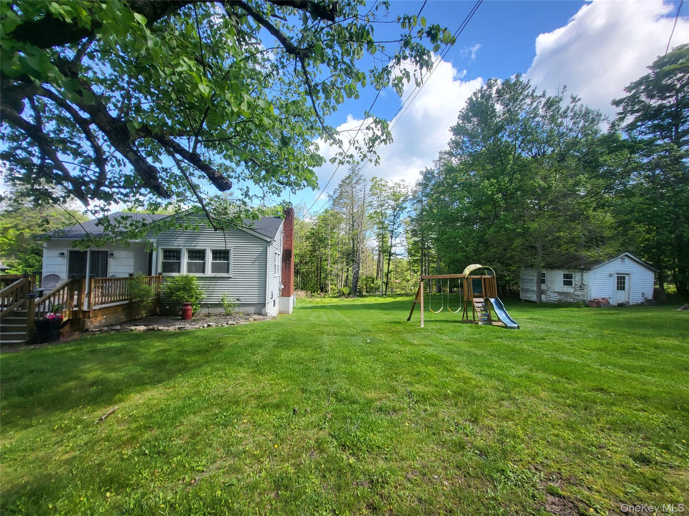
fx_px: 259
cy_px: 258
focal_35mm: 13
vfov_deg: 89.9
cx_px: 344
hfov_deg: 106.2
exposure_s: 1/410
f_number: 2.2
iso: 32
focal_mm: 1.74
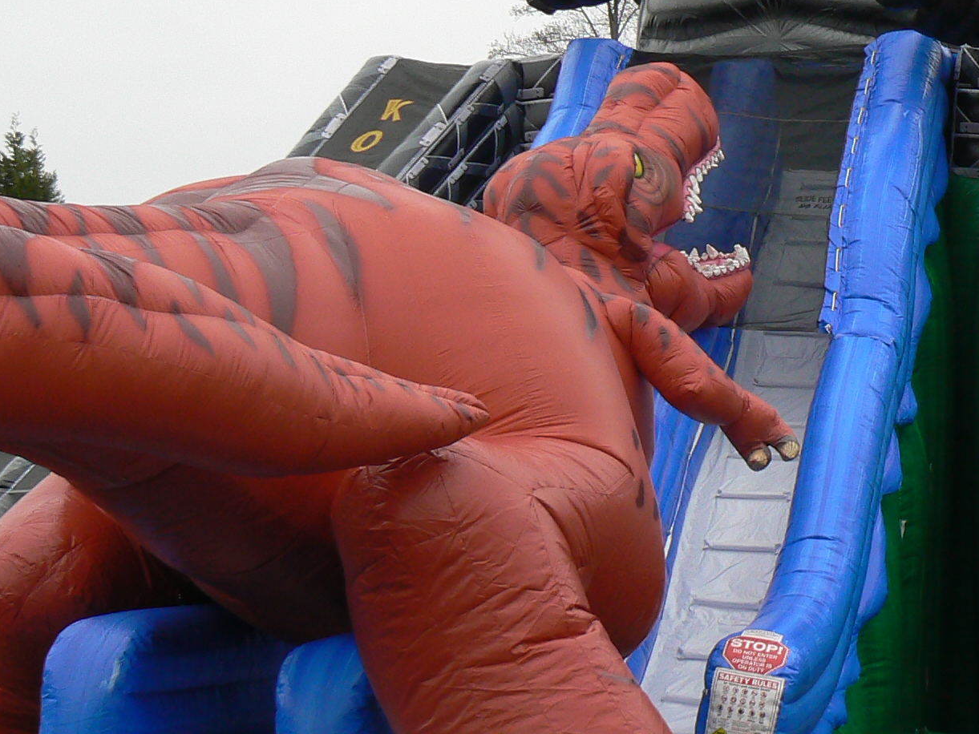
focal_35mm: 83
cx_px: 780
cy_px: 157
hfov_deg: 23.2
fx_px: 2348
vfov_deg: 17.6
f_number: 5
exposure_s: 1/100
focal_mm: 6
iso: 80
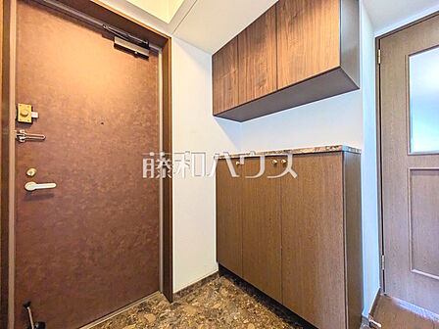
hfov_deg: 102.1
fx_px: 178
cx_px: 220
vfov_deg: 85.7
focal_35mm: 14
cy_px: 164
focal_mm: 1.83
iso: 407
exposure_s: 1/33.3
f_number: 2.2
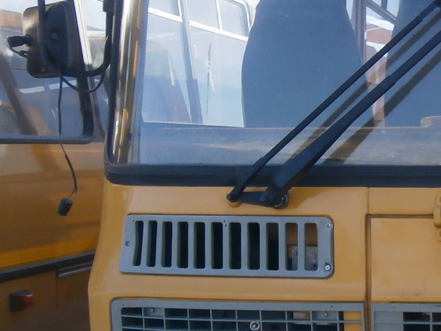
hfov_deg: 22.0
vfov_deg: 18.9
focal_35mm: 77
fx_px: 981
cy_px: 278
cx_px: 617
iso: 80
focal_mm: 4.7
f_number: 2.8
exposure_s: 1/400
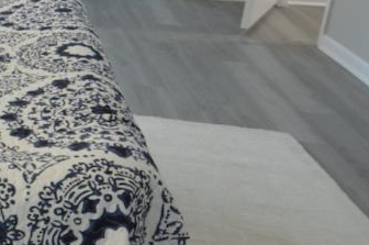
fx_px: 686
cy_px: 32
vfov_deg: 19.9
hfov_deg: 23.8
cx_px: -184
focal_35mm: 67
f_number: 3.5
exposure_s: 1/4
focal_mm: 10
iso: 100
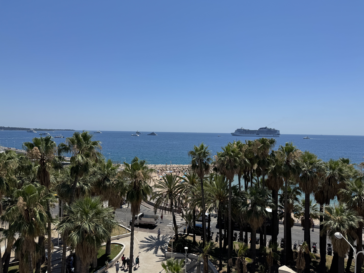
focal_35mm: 24
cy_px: 136
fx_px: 252
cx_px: 182
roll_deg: -1.2
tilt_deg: -1.6
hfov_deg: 71.6
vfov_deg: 56.8
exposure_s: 1/7937
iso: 80
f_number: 1.78
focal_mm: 6.76
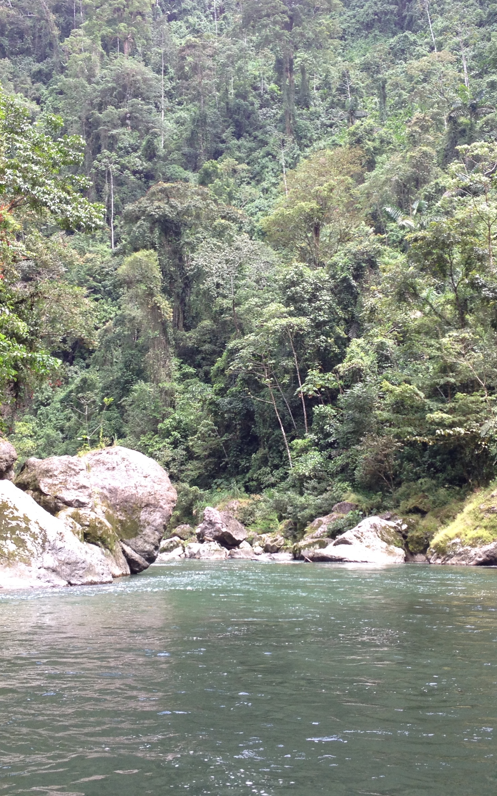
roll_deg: -0.4
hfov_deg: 25.3
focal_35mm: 51
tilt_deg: +4.5
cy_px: 387
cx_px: 273
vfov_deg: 39.6
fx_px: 1105
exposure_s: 1/230
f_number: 2.4
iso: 50
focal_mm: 4.28
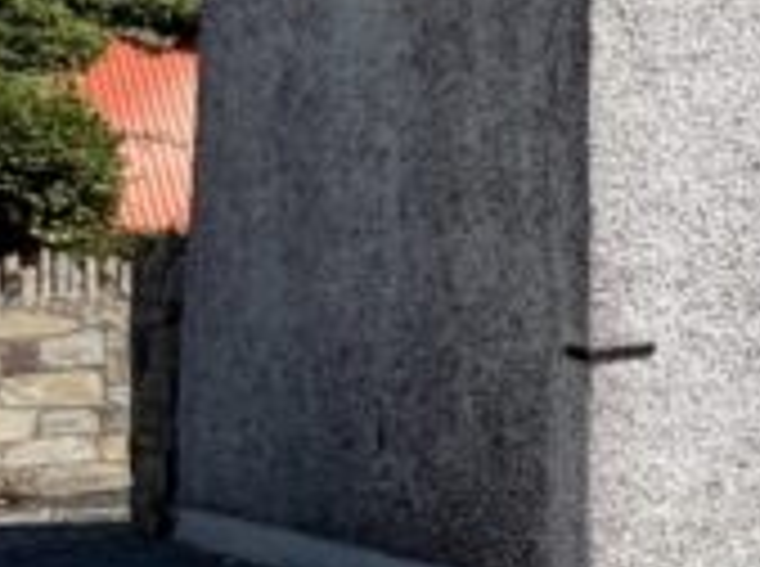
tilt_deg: +1.1
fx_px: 1862
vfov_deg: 17.2
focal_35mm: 85
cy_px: 162
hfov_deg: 12.8
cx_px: 2087
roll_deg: +1.8
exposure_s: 1/1312
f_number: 2.2
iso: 20
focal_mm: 2.22
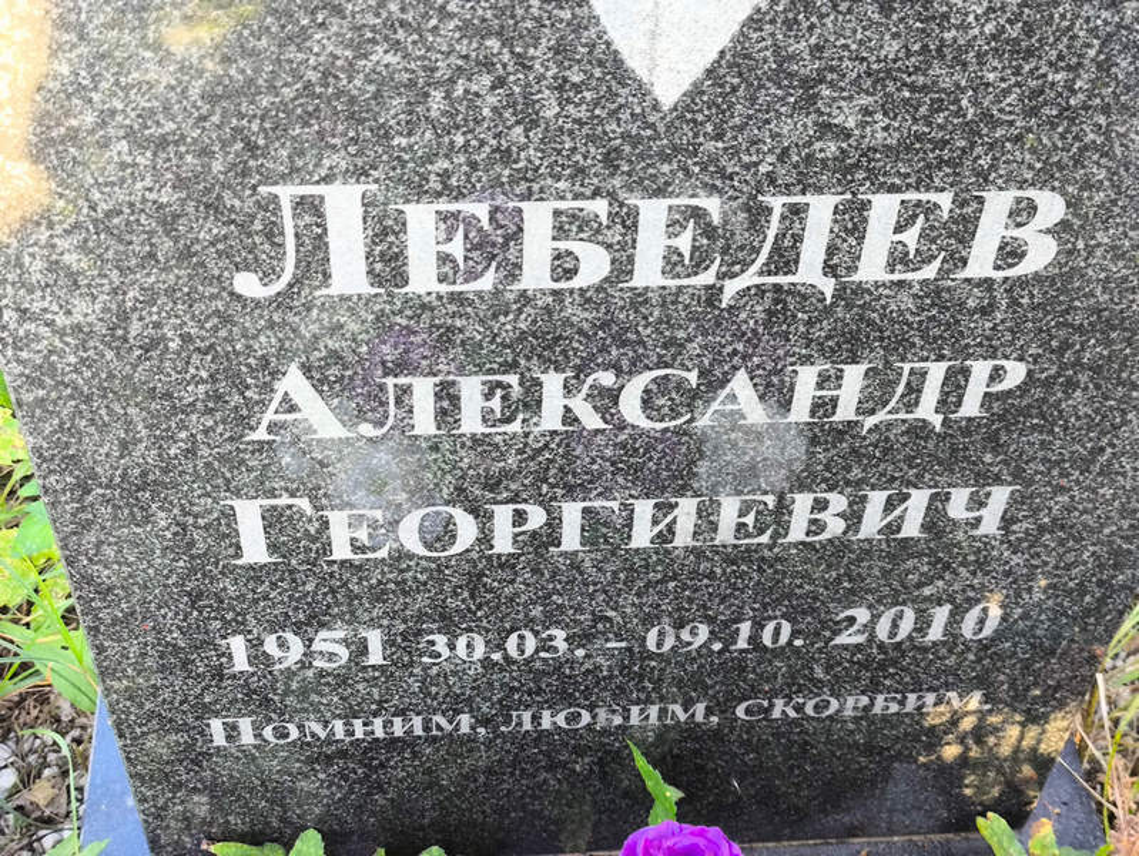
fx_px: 1646
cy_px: 428
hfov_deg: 38.2
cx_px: 570
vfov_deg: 29.1
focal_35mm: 50
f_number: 1.7
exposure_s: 1/50
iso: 64
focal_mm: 4.71
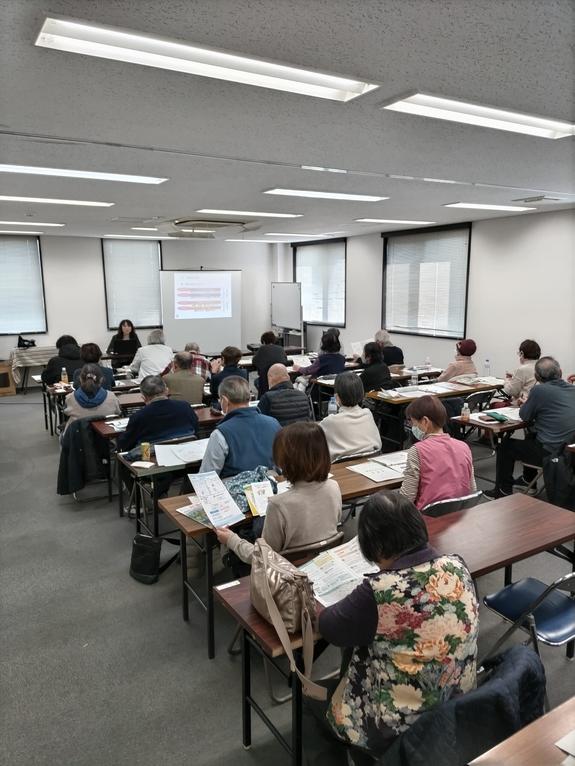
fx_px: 576
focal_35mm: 26
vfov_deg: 67.3
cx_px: 288
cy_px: 383
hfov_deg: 53.1
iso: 153
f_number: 1.79
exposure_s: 1/50
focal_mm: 4.8
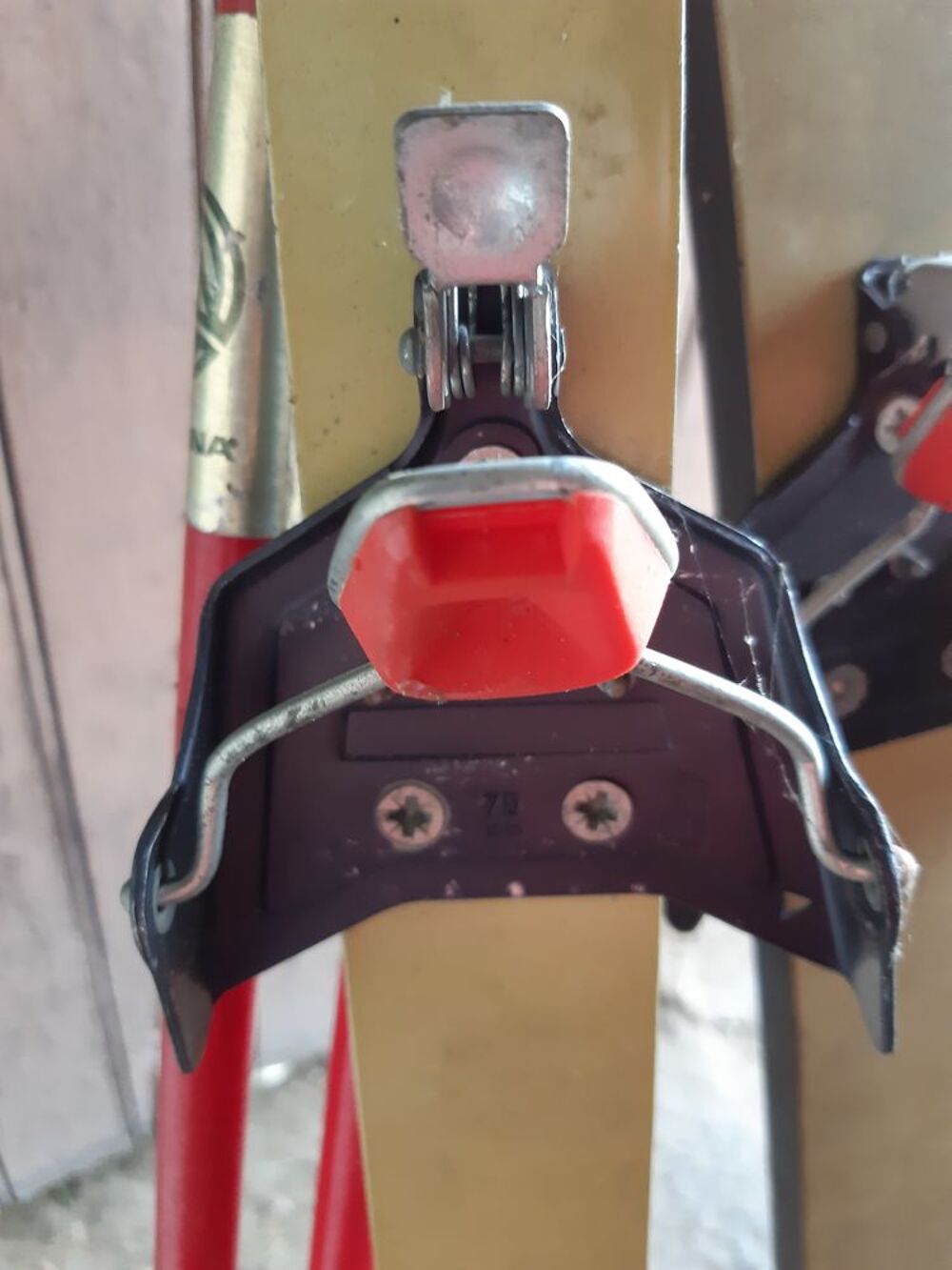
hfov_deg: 53.1
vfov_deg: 67.3
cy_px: 635
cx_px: 476
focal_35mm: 26
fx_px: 953
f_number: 1.7
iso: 250
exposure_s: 1/50
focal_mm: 3.92
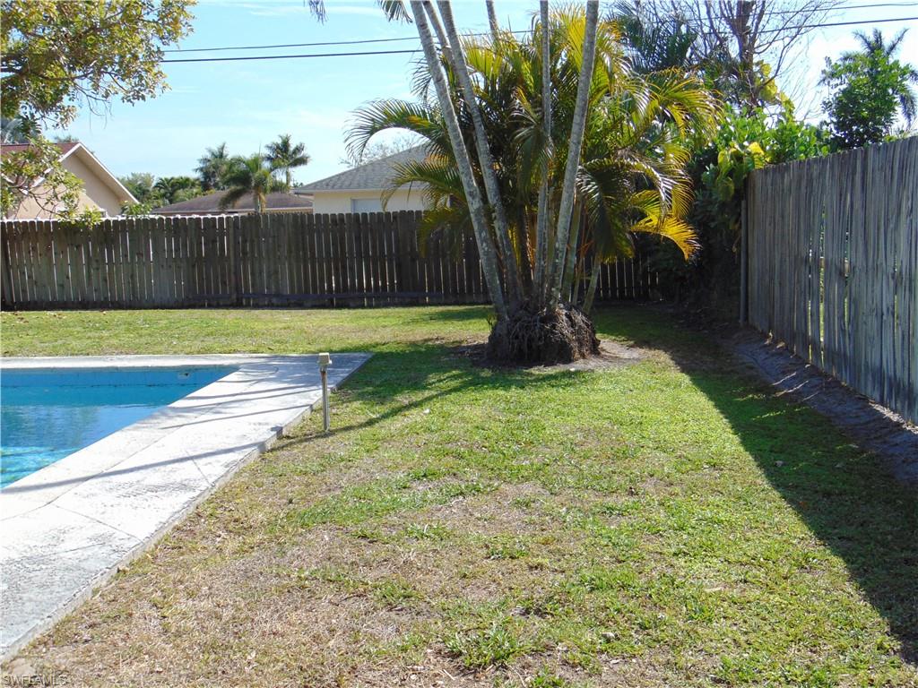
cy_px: 344
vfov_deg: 36.8
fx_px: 1034
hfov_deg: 47.9
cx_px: 459
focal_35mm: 39
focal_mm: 6.9
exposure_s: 1/800
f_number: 3.3
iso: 80
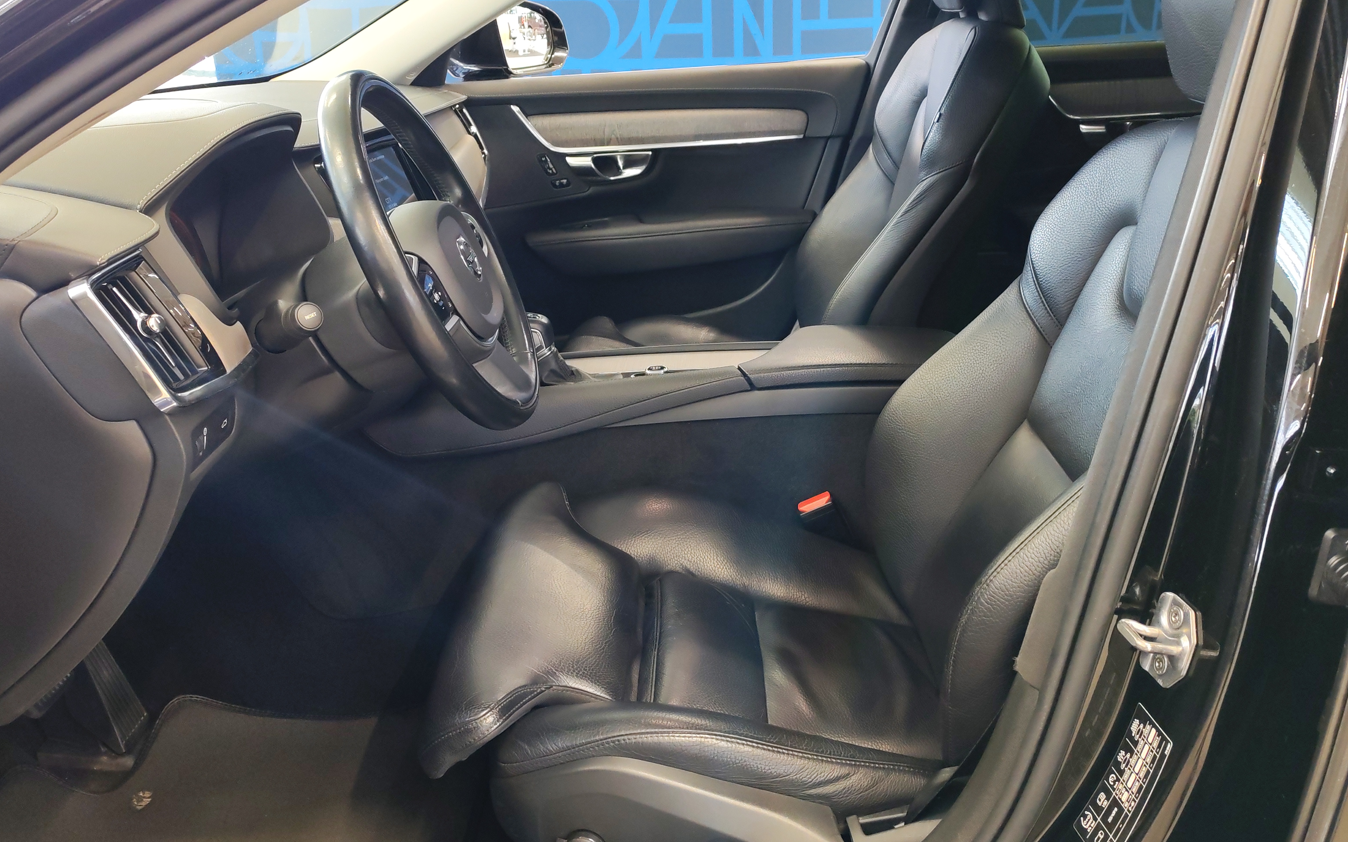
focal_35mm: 33
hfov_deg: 58.1
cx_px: 673
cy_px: 402
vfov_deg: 38.3
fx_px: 1212
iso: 800
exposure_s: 1/50
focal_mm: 6.12
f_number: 1.9
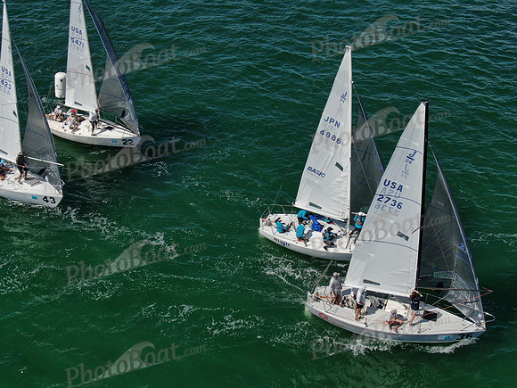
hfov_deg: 40.4
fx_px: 702
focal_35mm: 47
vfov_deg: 30.9
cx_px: 258
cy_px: 194
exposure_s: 1/1600
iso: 100
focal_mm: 8.42
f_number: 3.8
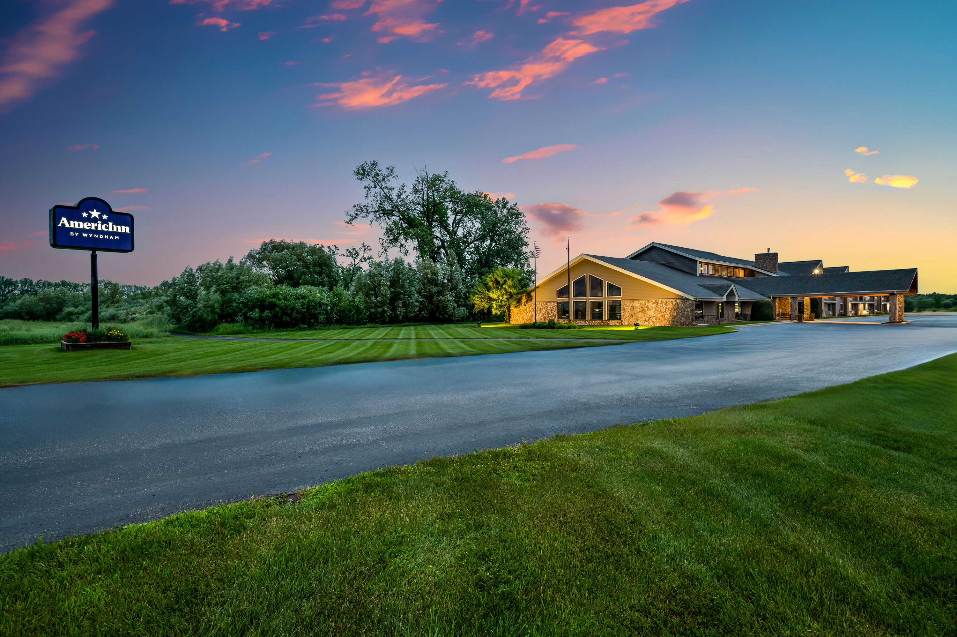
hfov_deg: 85.5
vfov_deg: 63.1
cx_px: 478
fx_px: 518
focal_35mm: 20
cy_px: 318
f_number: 8
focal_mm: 19.5
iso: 400
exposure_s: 1
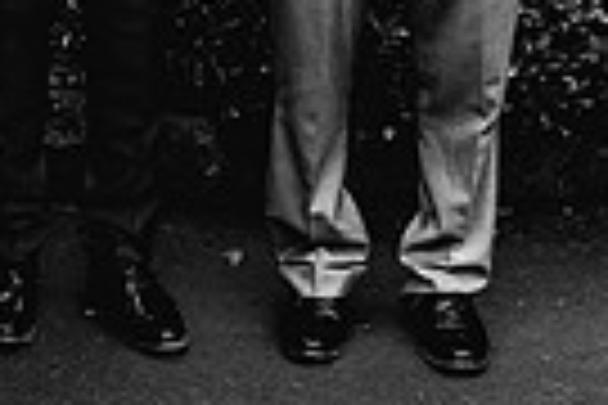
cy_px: -232
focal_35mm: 152
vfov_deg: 8.8
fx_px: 2567
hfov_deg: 13.0
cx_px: -230
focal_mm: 35
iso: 250
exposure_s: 1/500
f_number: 4
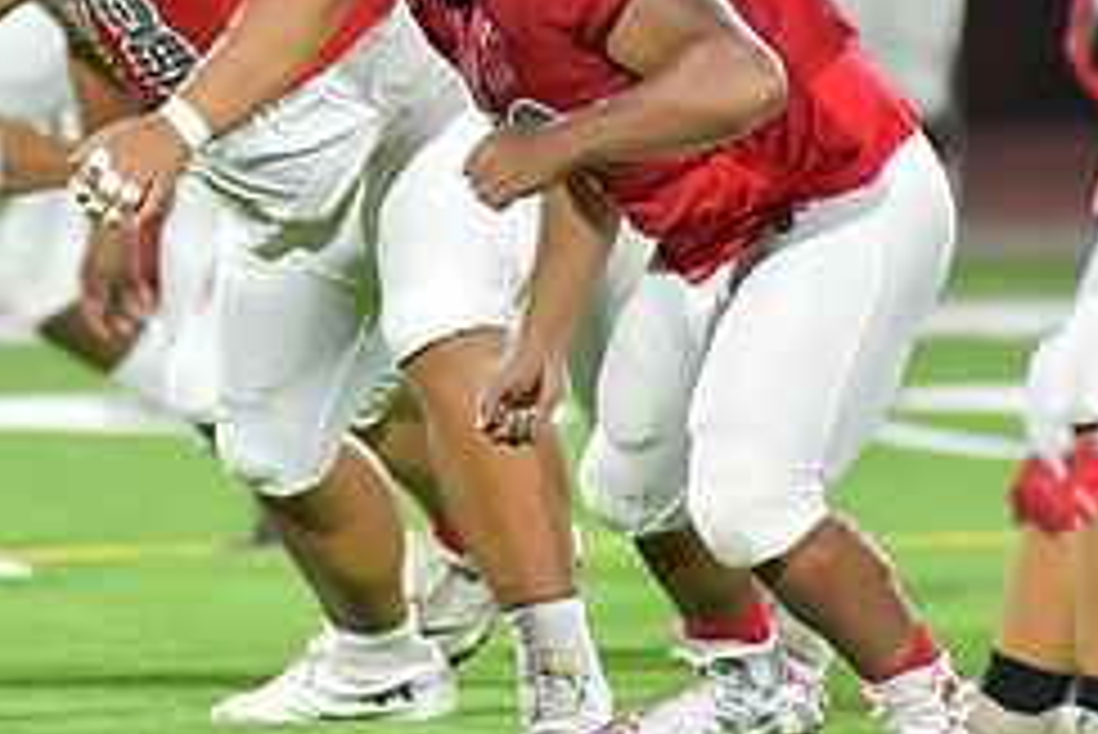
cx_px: 292
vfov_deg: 1.9
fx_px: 21759
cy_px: 178
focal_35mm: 713
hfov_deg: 2.9
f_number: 4
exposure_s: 1/1250
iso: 12800
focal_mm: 300
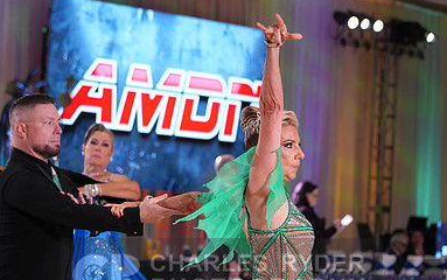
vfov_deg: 8.1
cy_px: 278
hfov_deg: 12.9
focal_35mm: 162
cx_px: 222
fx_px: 1975
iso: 2000
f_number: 4
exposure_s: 1/400
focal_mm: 105
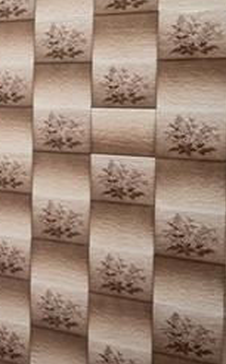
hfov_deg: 12.7
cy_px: 137
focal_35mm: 51
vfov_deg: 39.4
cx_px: -400
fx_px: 504
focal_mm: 12
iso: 400
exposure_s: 1/6
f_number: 10
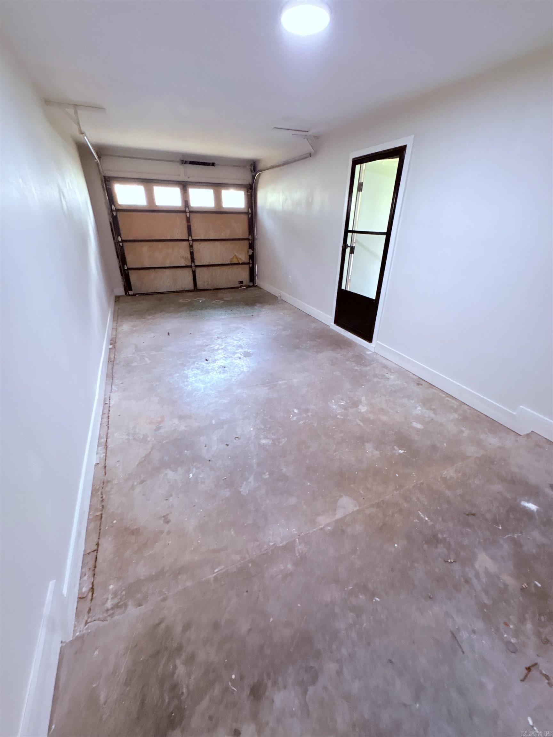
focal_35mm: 14
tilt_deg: -26.2
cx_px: 276
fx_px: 298
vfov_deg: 102.1
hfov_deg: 85.7
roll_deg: -2.2
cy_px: 368
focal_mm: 2.22
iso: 640
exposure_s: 1/60
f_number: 2.2
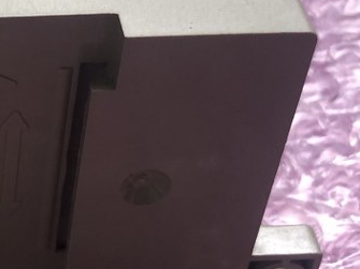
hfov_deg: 16.9
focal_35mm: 107
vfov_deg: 13.8
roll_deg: +1.9
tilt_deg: -39.4
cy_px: 91
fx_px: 1112
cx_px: -154
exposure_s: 1/30
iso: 25
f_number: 1.8
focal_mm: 3.99
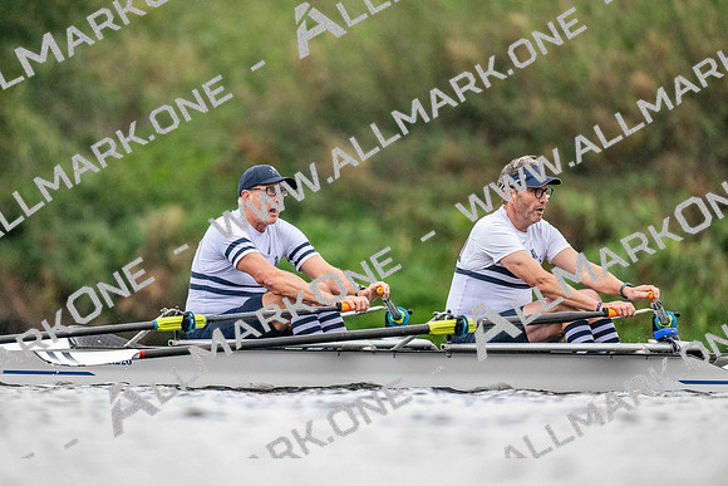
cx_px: 364
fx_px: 12136
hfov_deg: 3.4
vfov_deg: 2.3
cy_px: 243
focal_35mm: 600
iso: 5000
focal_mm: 600
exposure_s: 1/2500
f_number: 4
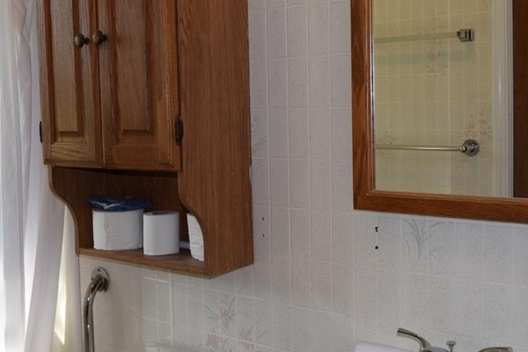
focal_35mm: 53
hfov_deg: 37.6
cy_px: 171
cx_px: 217
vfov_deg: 25.6
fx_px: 774
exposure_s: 1/125
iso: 640
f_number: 5.6
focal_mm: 23
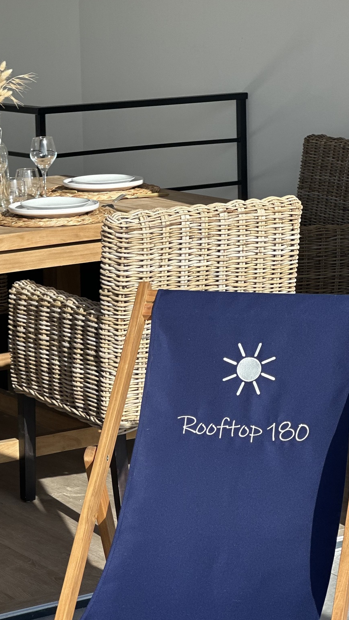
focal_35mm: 110
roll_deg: +1.3
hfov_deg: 11.0
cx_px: 88
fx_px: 1809
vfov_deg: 19.4
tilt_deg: -10.7
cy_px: 357
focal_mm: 9
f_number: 2.8
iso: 32
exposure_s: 1/479
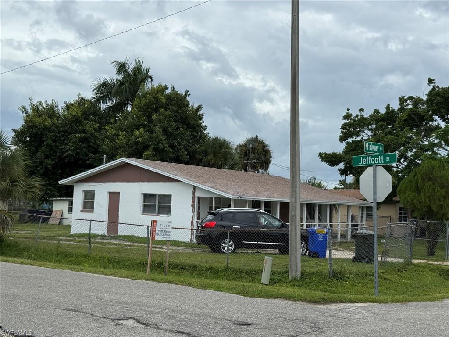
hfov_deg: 39.7
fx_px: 623
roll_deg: -2.4
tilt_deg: +3.4
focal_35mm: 48
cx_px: 224
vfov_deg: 30.3
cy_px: 168
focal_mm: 6.76
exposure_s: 1/7143
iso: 100
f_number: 1.78
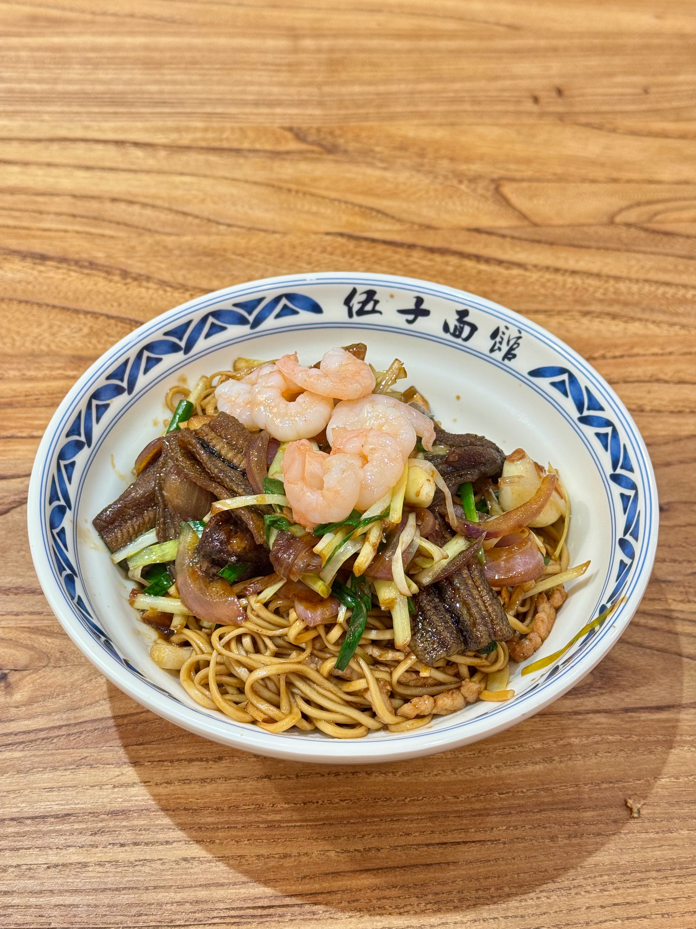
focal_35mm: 48
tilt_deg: -48.6
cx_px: 348
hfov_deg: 30.3
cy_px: 464
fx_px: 1287
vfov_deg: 39.7
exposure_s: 1/50
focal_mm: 6.76
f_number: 1.78
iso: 80
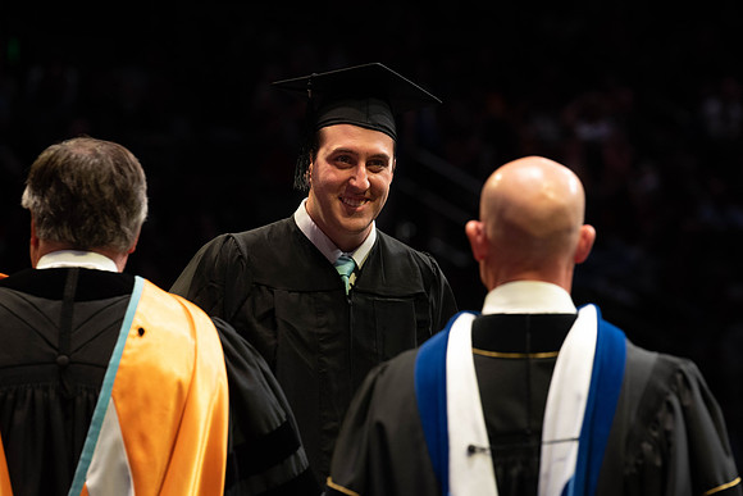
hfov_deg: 10.6
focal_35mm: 193
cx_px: 410
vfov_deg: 7.1
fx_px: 3986
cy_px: 222
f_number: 4.5
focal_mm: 175
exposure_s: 1/320
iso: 1600
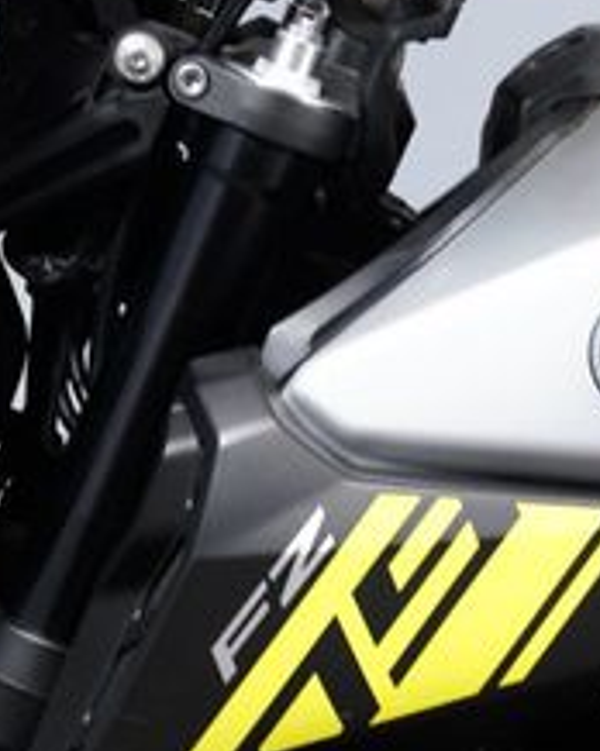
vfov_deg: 6.7
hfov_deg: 5.3
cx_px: 424
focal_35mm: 290
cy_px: 22
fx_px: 6446
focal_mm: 105
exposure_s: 1/80
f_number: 9
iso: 5000
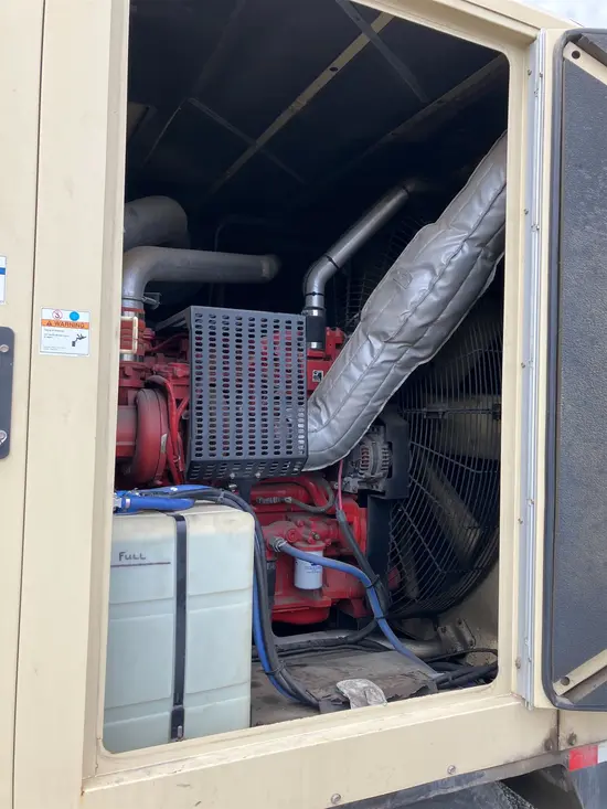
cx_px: 304
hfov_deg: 49.8
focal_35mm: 28
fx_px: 654
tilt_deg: +4.3
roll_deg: +1.0
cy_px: 404
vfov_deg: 63.4
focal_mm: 3.99
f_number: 1.8
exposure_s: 1/300
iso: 32
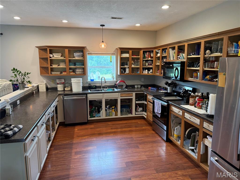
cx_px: 120
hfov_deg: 71.6
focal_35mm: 24
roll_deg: -0.6
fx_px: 166
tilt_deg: -8.0
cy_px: 90
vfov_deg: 56.8
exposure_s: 1/60
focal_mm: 6.76
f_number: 1.78
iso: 200
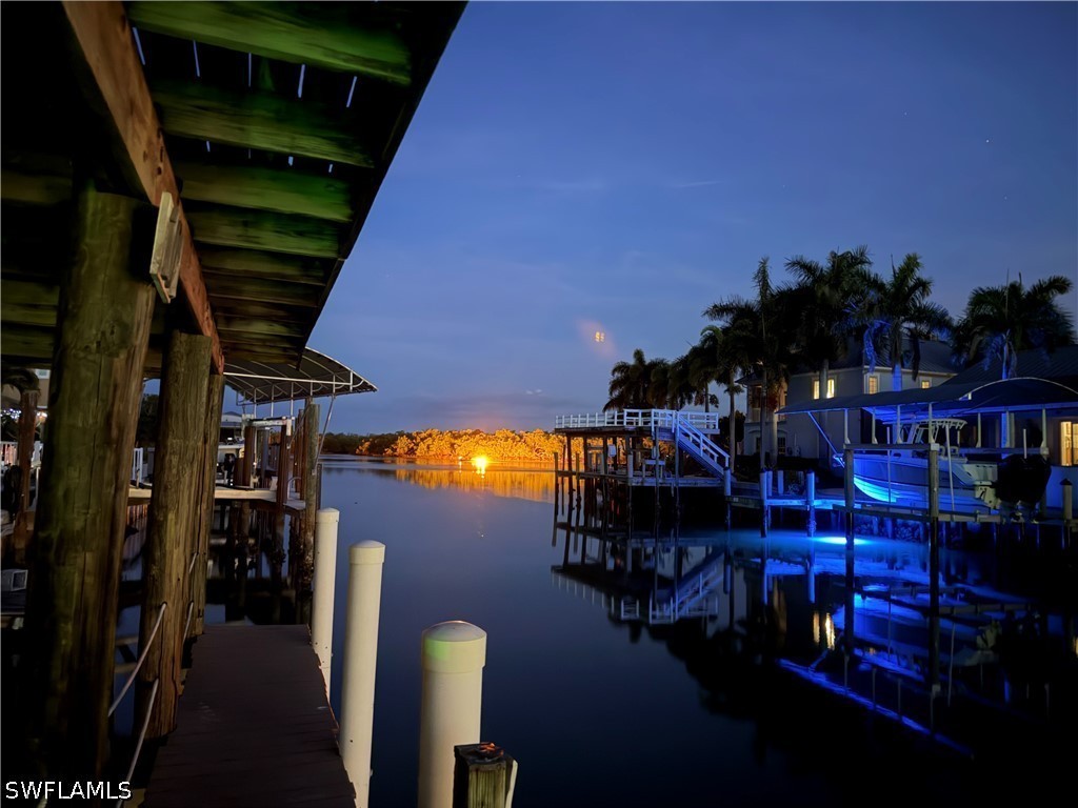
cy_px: 404
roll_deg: -0.4
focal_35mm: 24
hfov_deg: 71.6
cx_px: 539
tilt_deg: +3.0
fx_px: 747
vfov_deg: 56.8
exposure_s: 1/2
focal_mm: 6.76
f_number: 1.78
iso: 2500
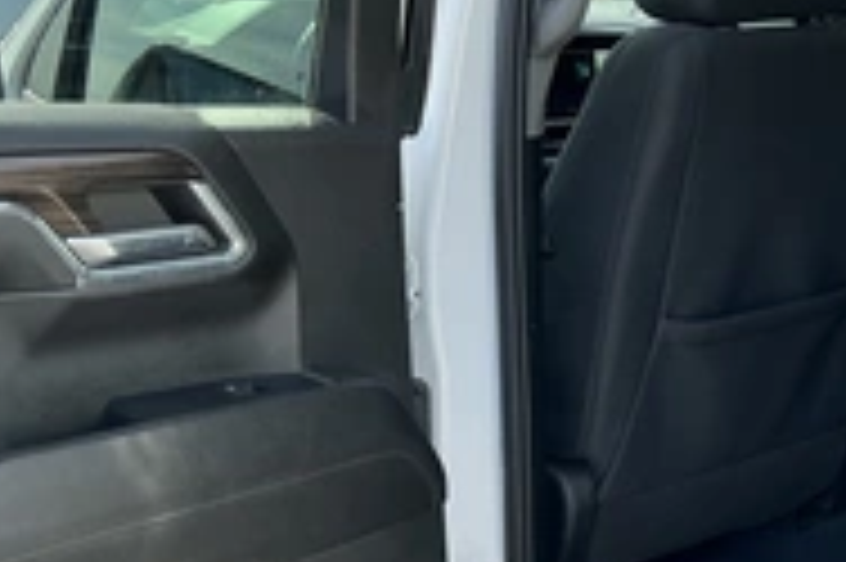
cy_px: 333
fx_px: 1456
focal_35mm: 62
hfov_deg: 30.7
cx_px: 792
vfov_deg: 21.8
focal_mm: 3
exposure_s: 1/333
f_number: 1.8
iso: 25
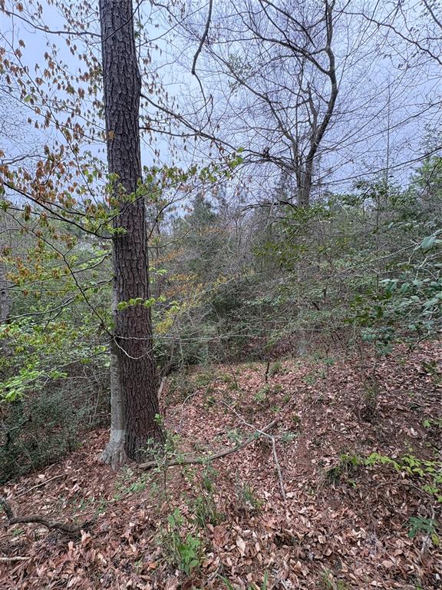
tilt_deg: -3.5
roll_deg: +0.1
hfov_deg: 85.7
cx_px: 221
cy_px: 295
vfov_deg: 102.1
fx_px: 238
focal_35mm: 14
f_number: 2.2
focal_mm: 2.22
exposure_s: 1/133
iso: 80
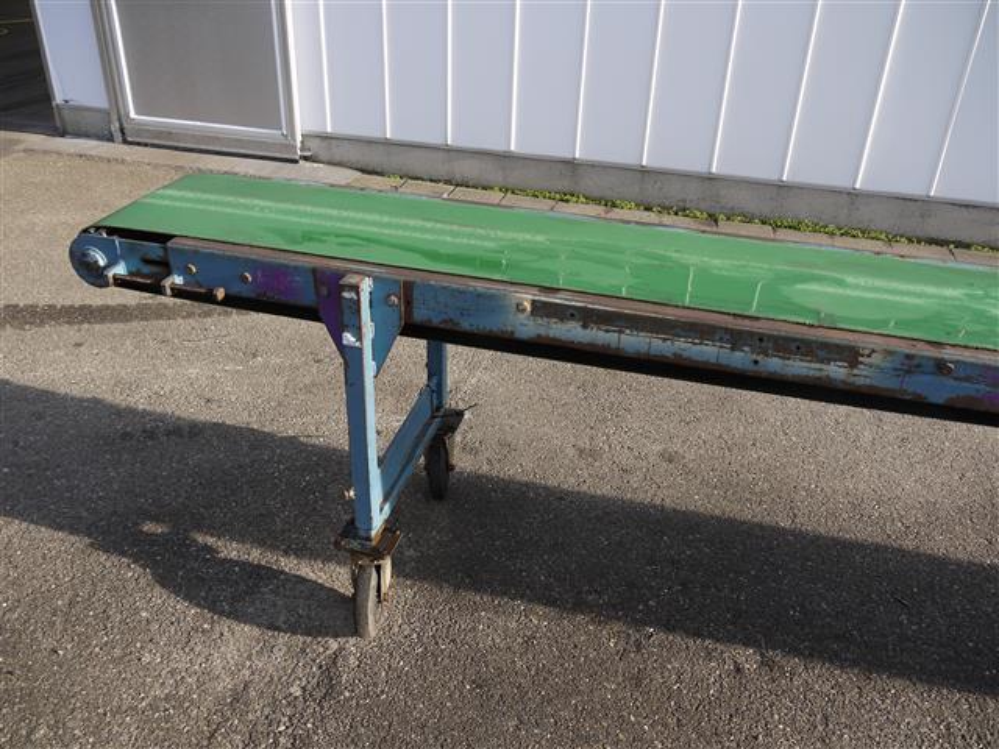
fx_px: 866
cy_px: 374
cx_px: 500
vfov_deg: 46.8
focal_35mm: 30
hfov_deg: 60.0
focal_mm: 15
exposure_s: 1/250
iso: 100
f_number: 5
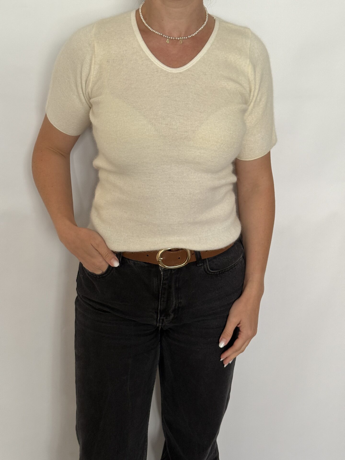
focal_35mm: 48
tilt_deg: -20.0
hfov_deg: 30.3
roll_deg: -0.4
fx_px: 638
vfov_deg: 39.7
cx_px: 172
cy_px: 230
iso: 100
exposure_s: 1/106
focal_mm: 6.76
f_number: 1.78
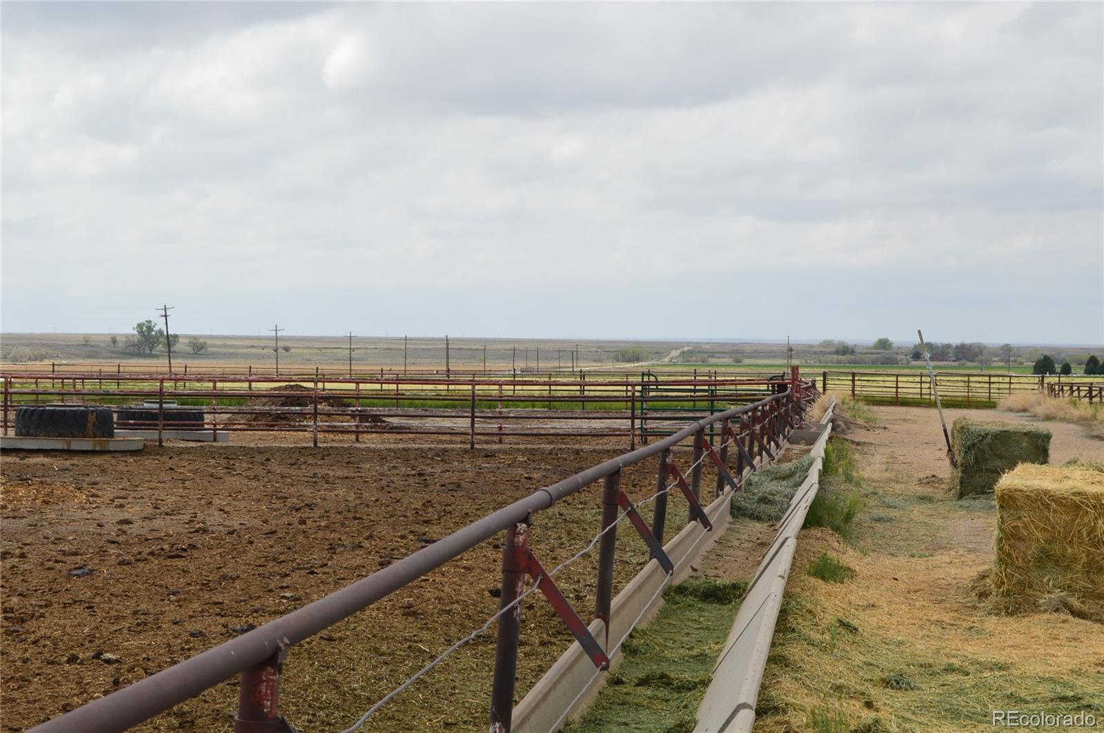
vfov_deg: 16.5
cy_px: 366
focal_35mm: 82
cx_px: 552
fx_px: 2527
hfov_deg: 24.6
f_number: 11
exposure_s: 1/500
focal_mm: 55
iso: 360
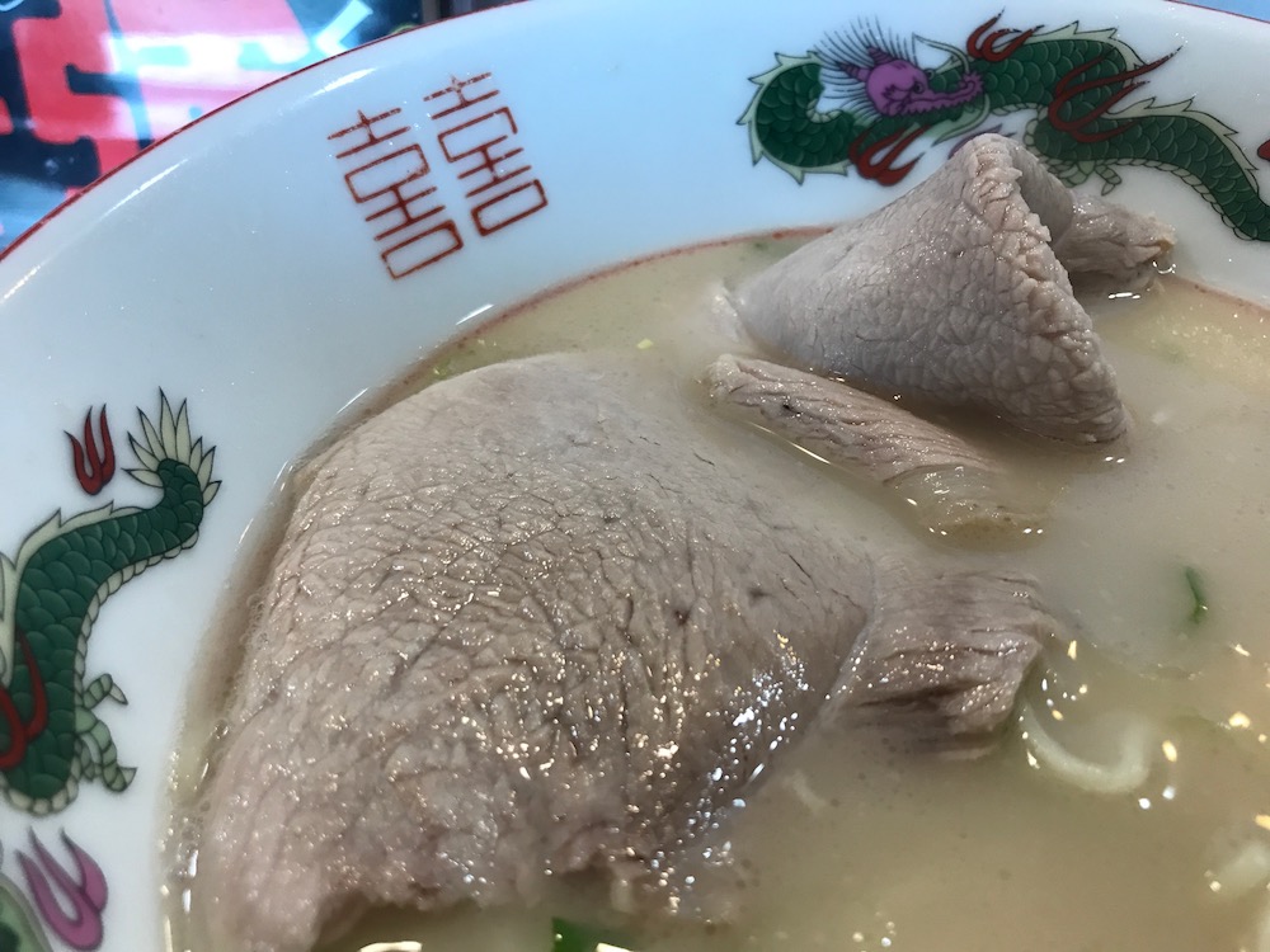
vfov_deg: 49.7
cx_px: 635
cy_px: 476
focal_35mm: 28
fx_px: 1027
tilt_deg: -44.3
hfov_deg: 63.4
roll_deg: -0.9
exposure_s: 1/30
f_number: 1.8
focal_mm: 3.99
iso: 40
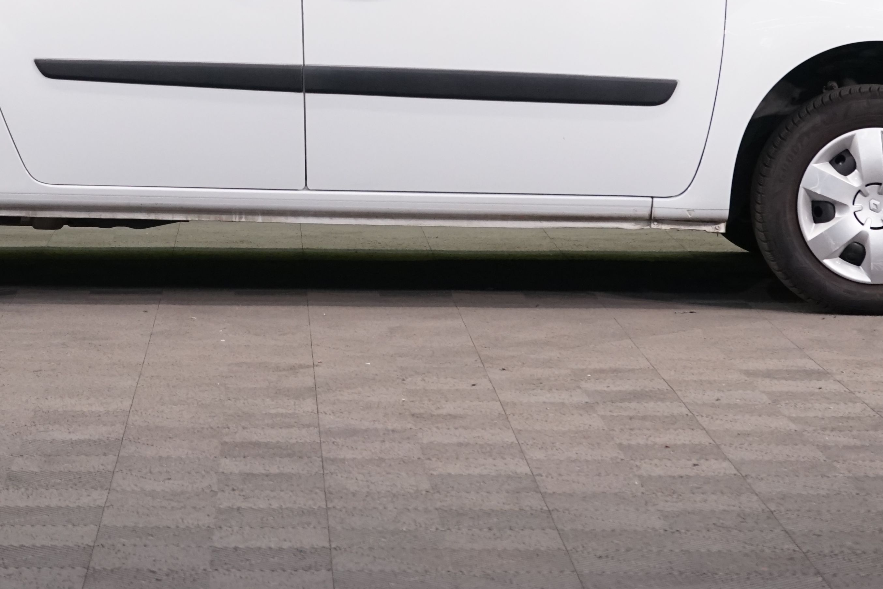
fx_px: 3532
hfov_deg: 14.2
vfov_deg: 9.4
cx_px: 295
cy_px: -50
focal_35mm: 144
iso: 1600
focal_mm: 65
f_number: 6.3
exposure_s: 1/100
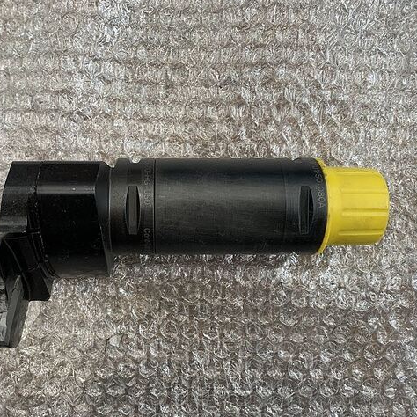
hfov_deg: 52.3
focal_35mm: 31
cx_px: 175
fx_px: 422
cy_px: 207
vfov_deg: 52.5
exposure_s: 1/70
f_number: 1.8
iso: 100
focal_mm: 4.25
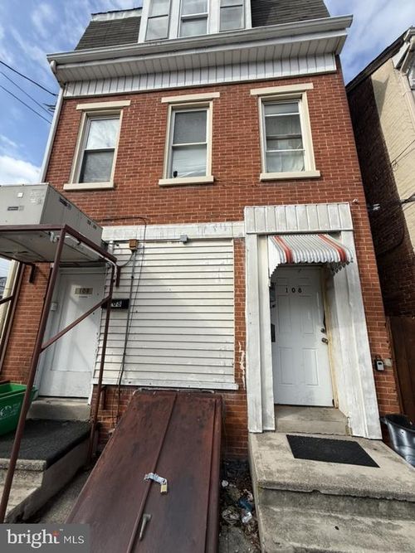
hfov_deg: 85.7
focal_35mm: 14
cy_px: 276
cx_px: 208
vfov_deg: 102.1
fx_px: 224
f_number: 2.2
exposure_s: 1/2410
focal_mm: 2.22
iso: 50
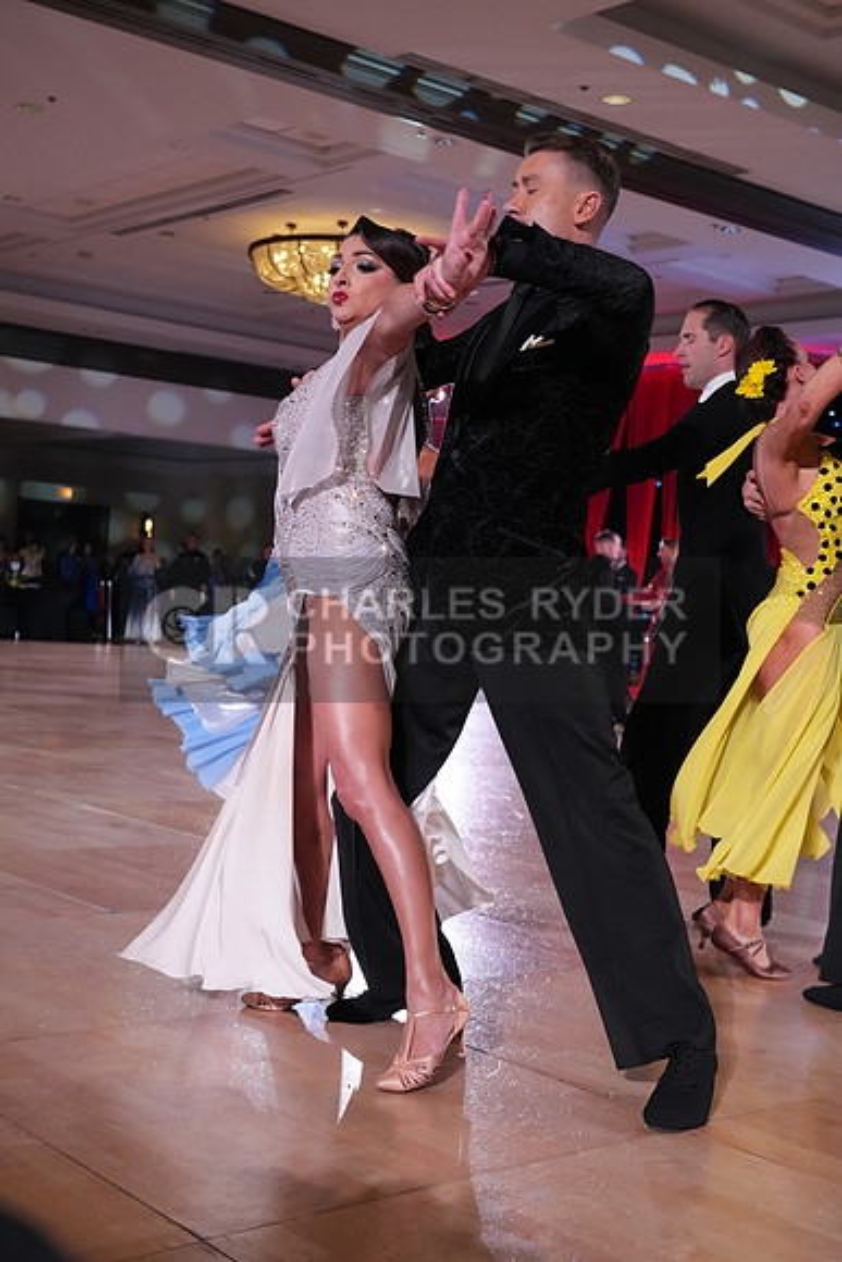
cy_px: 631
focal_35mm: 44
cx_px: 421
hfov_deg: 30.5
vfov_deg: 44.5
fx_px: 1543
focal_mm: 44
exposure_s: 1/400
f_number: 5
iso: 5000
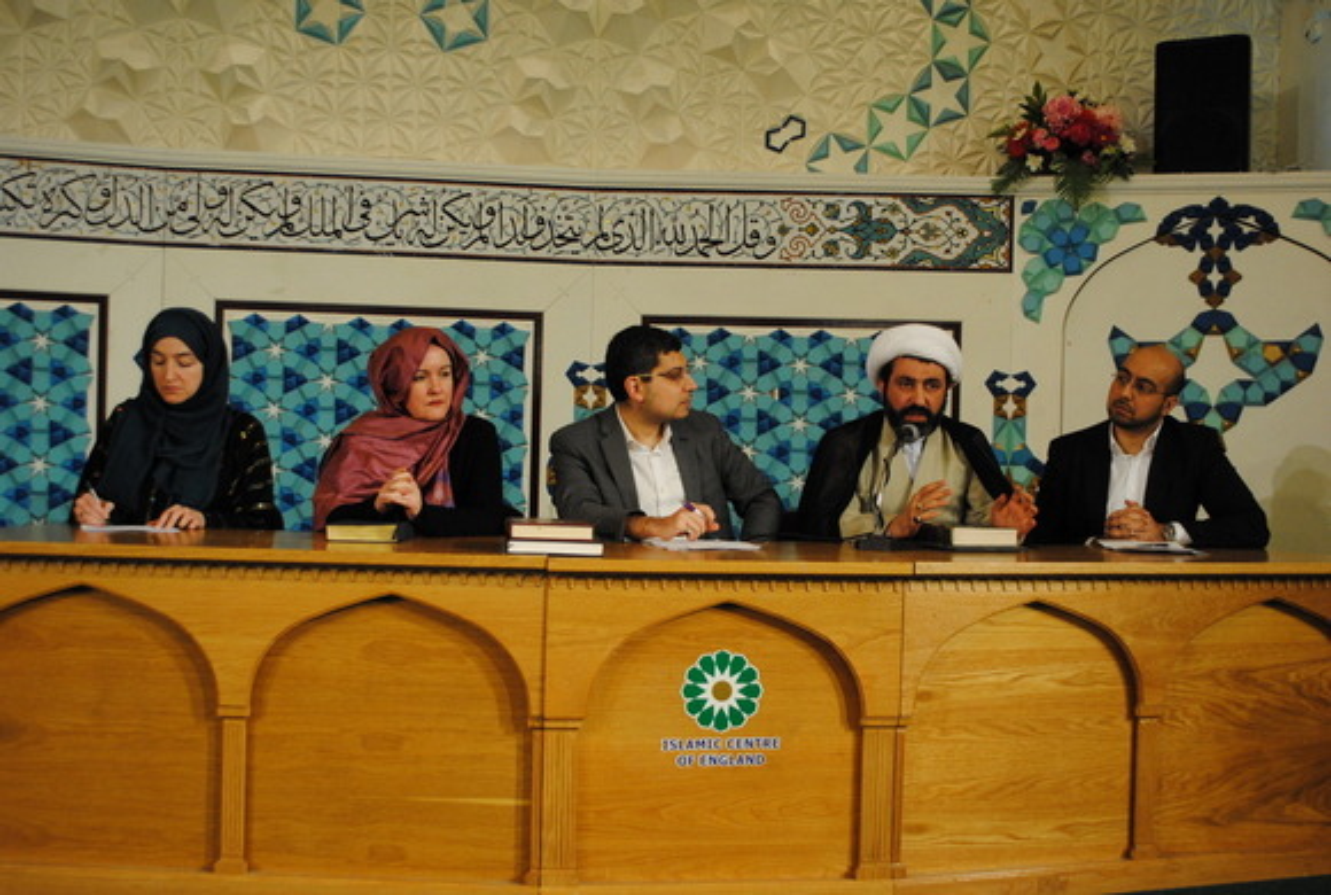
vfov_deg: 34.4
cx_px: 666
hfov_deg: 49.4
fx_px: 1446
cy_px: 448
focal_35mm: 39
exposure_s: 1/30
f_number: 4.2
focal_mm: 26
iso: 640
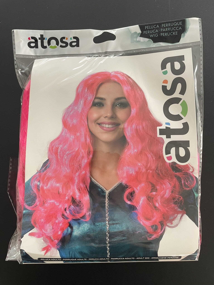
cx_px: 107
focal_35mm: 26
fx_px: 214
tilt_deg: -82.9
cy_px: 142
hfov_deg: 53.1
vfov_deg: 67.3
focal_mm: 4.2
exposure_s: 1/96
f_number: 1.6
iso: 125
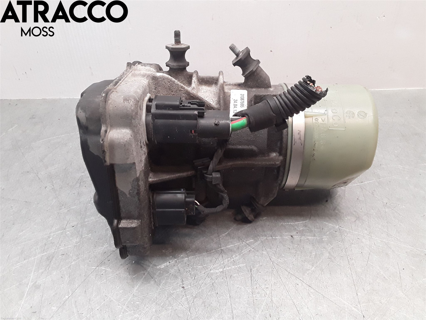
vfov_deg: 49.7
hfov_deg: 63.4
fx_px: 345
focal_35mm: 28
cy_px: 160
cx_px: 213
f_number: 1.9
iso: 100
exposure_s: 1/100
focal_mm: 2.91
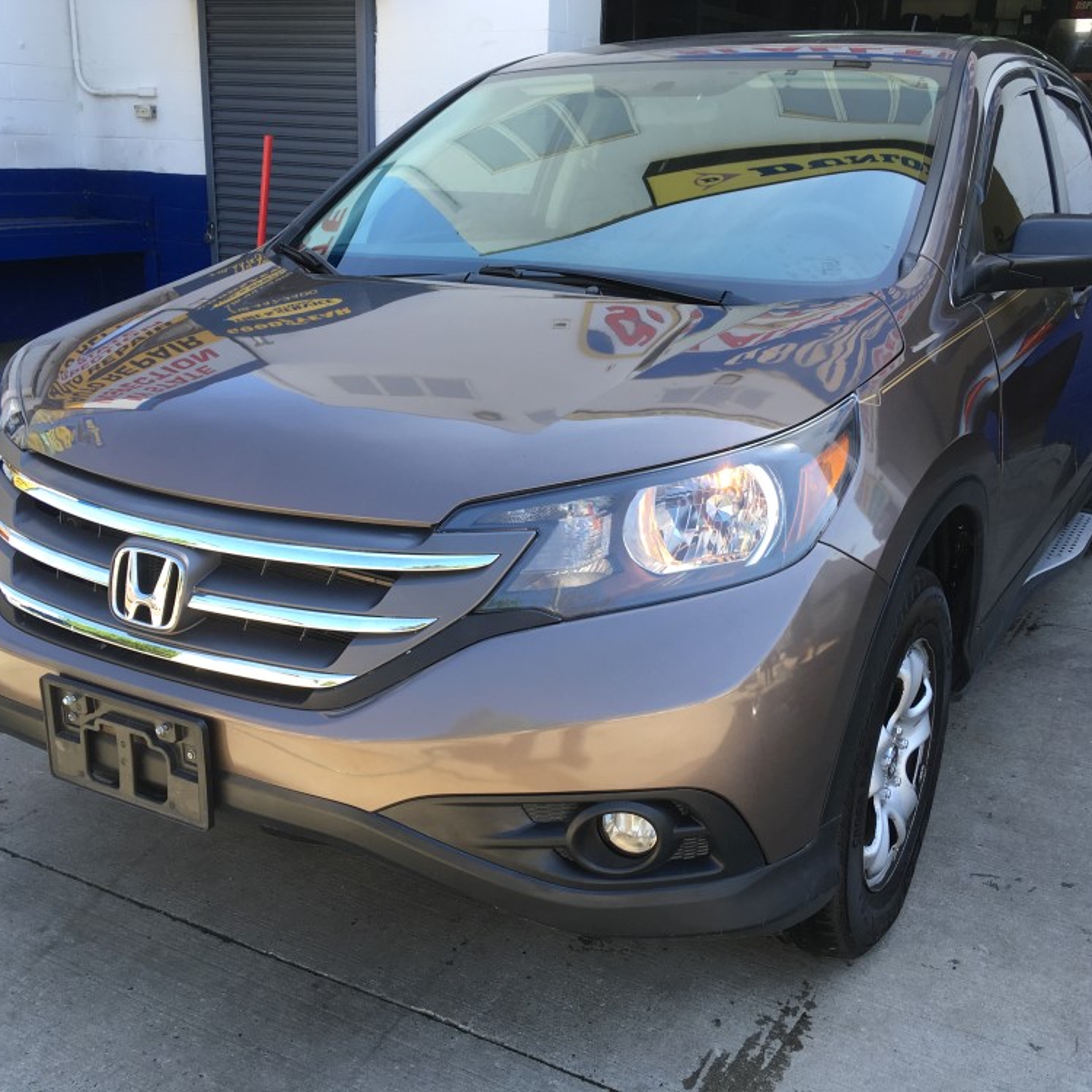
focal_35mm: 35
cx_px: 537
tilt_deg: -15.7
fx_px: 1249
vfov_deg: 47.2
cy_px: 534
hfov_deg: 47.2
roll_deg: -1.1
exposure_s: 1/144
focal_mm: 4.15
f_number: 2.2
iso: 25
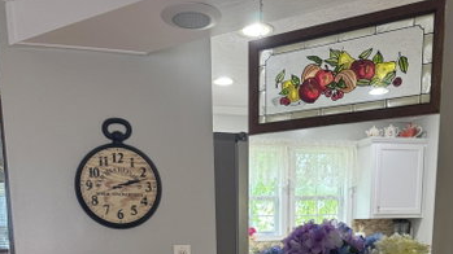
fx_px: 432
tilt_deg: -9.1
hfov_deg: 55.3
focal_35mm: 36
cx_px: 227
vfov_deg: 29.5
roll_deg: +1.2
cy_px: 281
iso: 200
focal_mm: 6.76
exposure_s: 1/60
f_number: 1.78
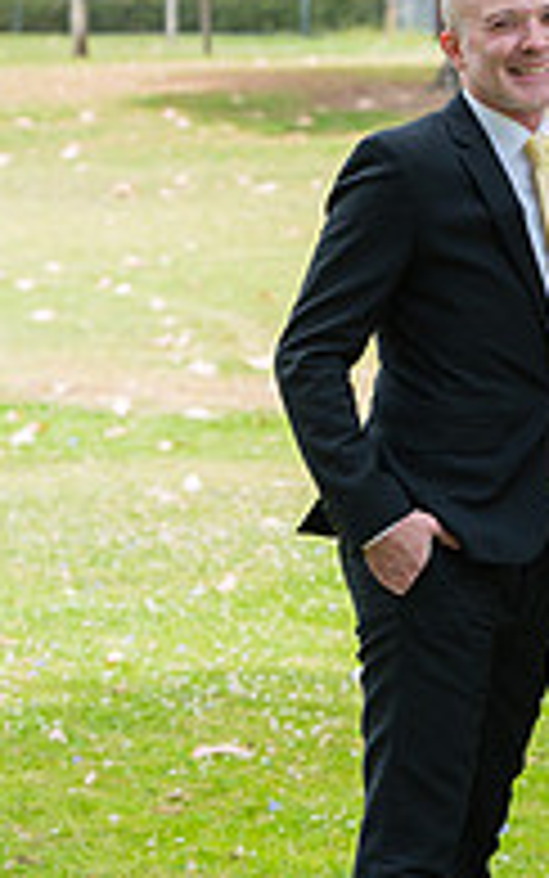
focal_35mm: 212
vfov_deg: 9.9
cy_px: 446
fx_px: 5071
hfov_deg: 6.1
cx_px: 788
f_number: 4
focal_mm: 70
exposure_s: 1/2000
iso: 500
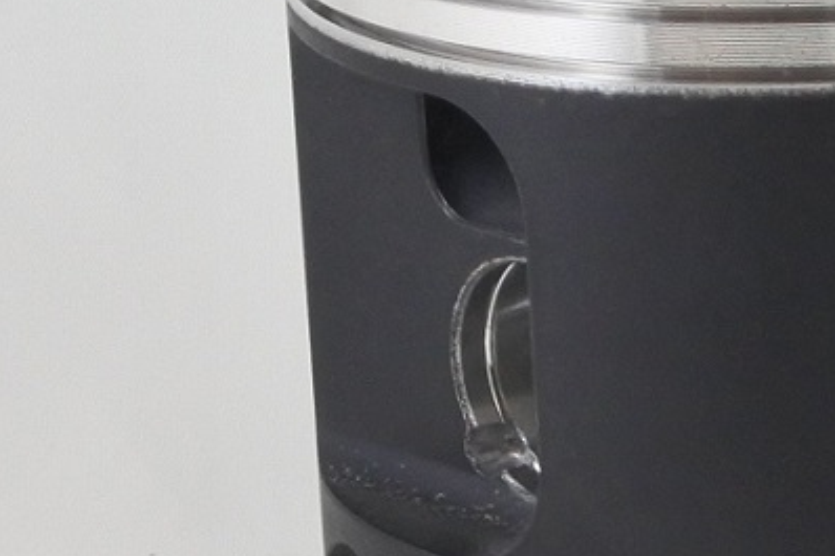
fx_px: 5077
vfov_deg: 6.3
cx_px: 936
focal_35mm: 219
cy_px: 544
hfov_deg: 9.3
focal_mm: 17.6
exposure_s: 1/125
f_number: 4.5
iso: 560
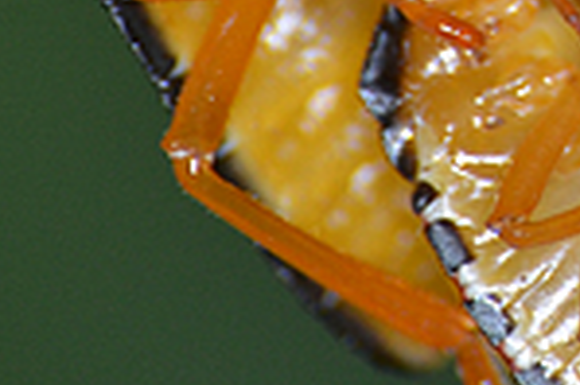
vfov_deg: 0.7
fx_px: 31092
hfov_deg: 1.1
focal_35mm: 1932
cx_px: 1020
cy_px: -369
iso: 400
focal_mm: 240
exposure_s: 1/320
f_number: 9
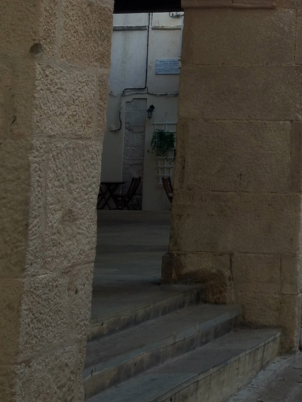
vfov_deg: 21.3
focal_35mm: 89
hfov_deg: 15.9
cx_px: 378
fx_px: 1035
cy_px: 3
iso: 64
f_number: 2.4
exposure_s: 1/203
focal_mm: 4.28
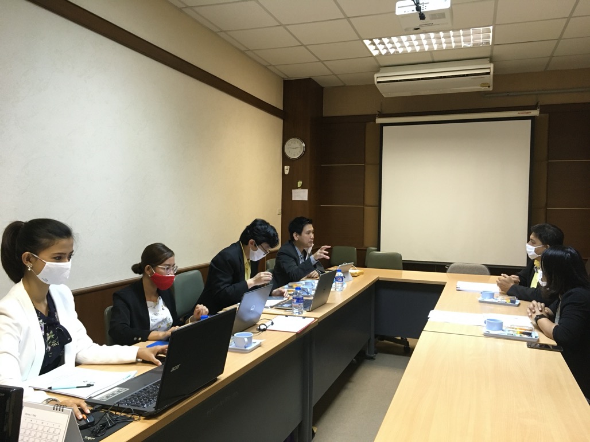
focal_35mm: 29
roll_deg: -0.2
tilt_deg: -2.8
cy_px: 221
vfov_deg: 48.2
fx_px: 494
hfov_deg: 61.7
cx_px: 295
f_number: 2.2
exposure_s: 1/33
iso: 200
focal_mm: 4.15
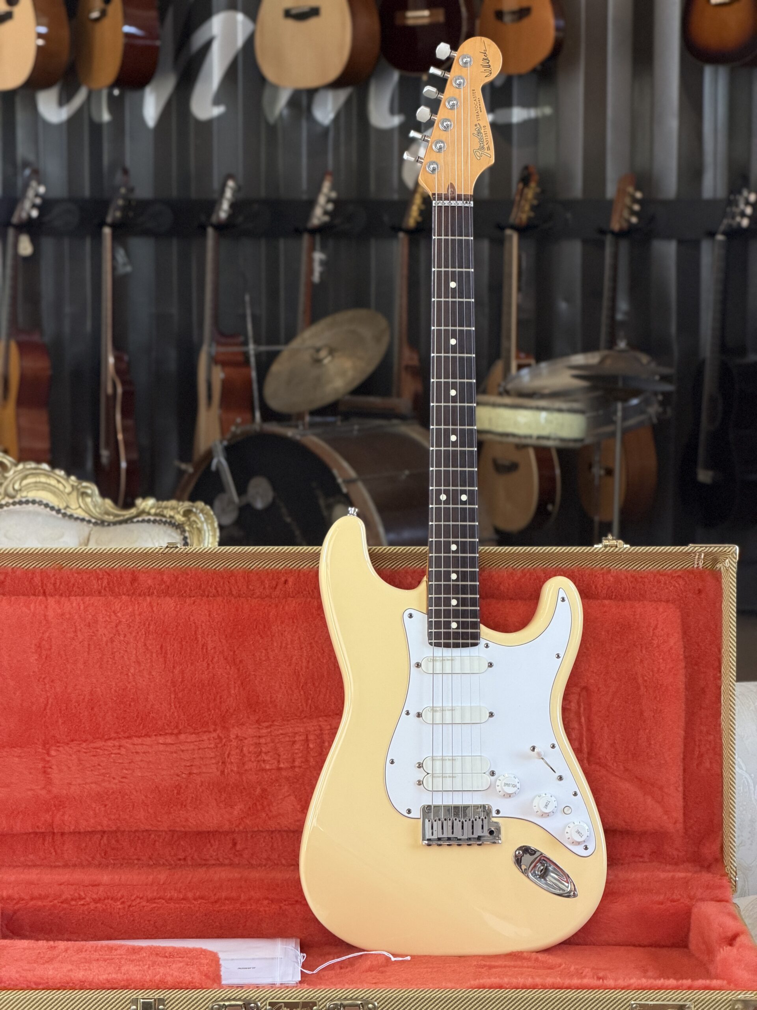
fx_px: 2916
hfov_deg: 14.8
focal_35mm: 100
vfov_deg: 19.6
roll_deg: -0.7
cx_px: 378
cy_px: 505
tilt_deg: -6.9
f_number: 2.8
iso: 200
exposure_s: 1/121
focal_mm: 16.89
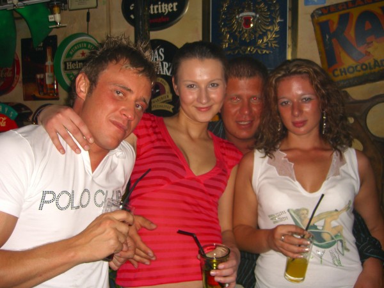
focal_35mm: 38
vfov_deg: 37.7
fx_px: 422
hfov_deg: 49.0
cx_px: 192
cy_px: 144
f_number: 2.8
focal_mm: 7.9
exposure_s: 1/60
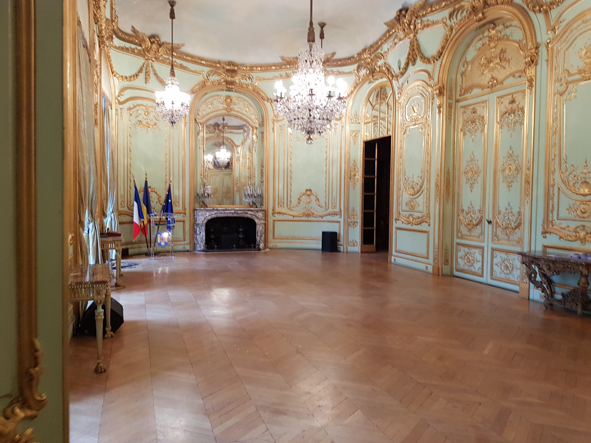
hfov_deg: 67.3
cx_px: 296
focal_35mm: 26
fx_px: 444
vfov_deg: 53.1
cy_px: 222
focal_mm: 4.2
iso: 200
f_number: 1.7
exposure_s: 1/25
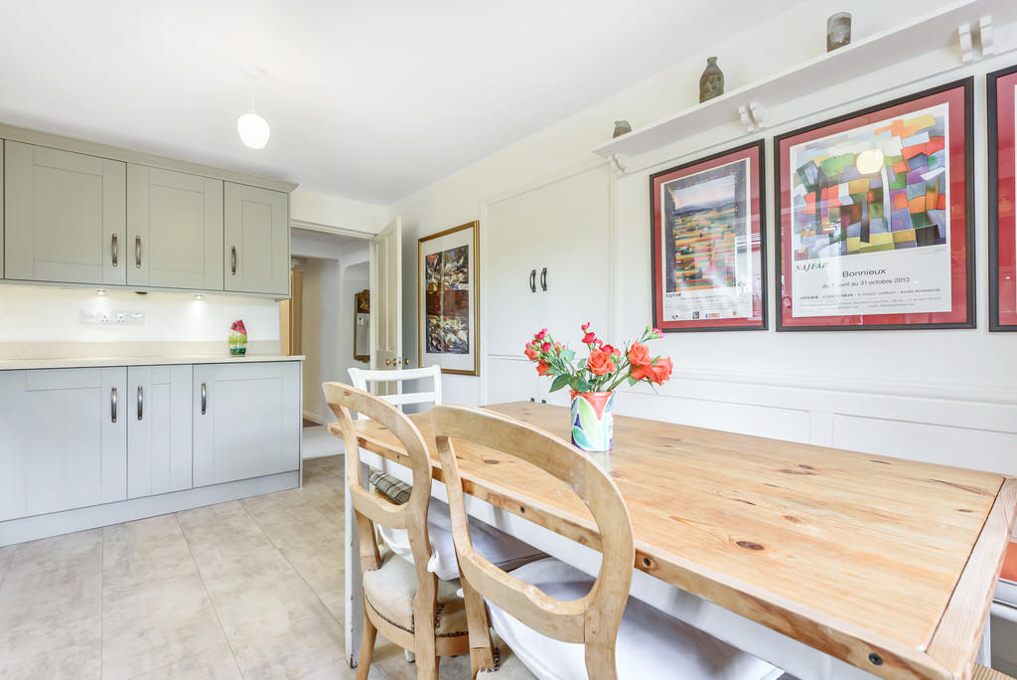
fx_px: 452
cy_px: 340
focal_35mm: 16
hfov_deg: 96.7
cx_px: 508
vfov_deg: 73.8
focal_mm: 16
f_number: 8
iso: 250
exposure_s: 1/10
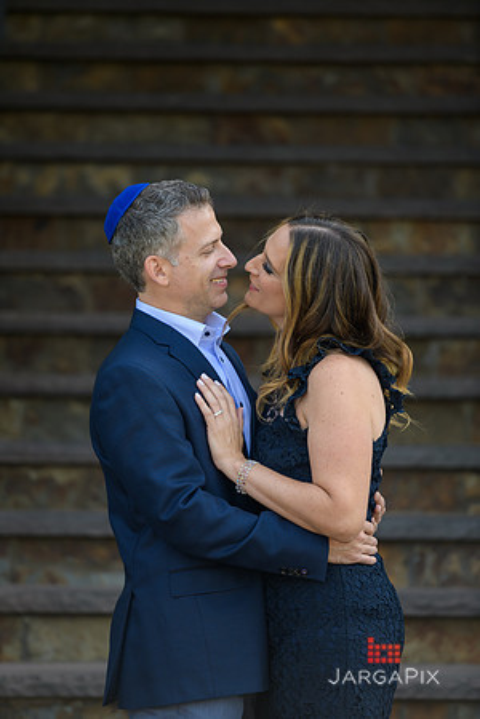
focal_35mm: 190
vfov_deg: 10.8
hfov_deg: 7.2
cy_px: 360
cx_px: 240
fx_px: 3800
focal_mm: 190
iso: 200
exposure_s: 1/640
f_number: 3.2
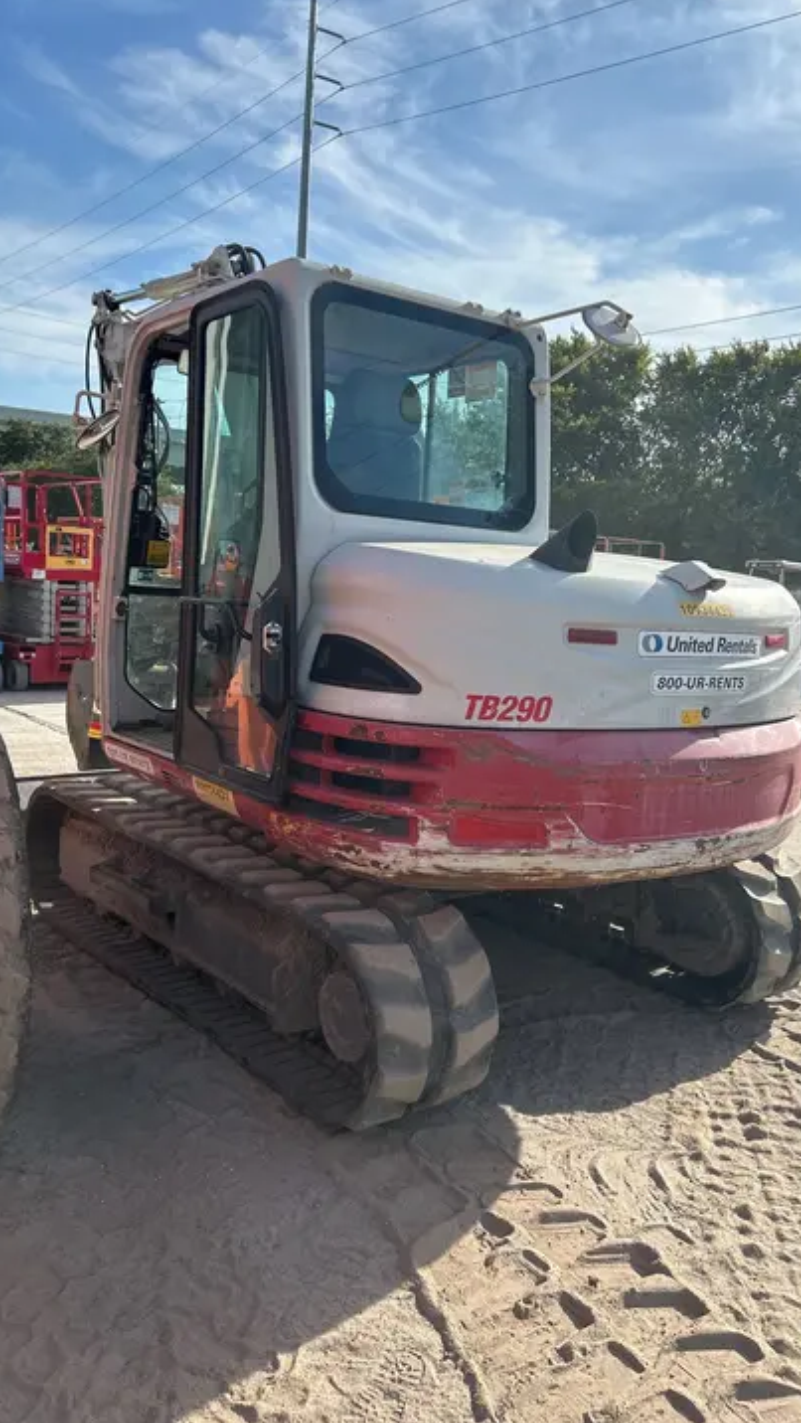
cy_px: 705
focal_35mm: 29
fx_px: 1094
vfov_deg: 66.1
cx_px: 439
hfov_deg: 40.2
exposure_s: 1/3460
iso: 50
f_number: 1.5
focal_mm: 5.7
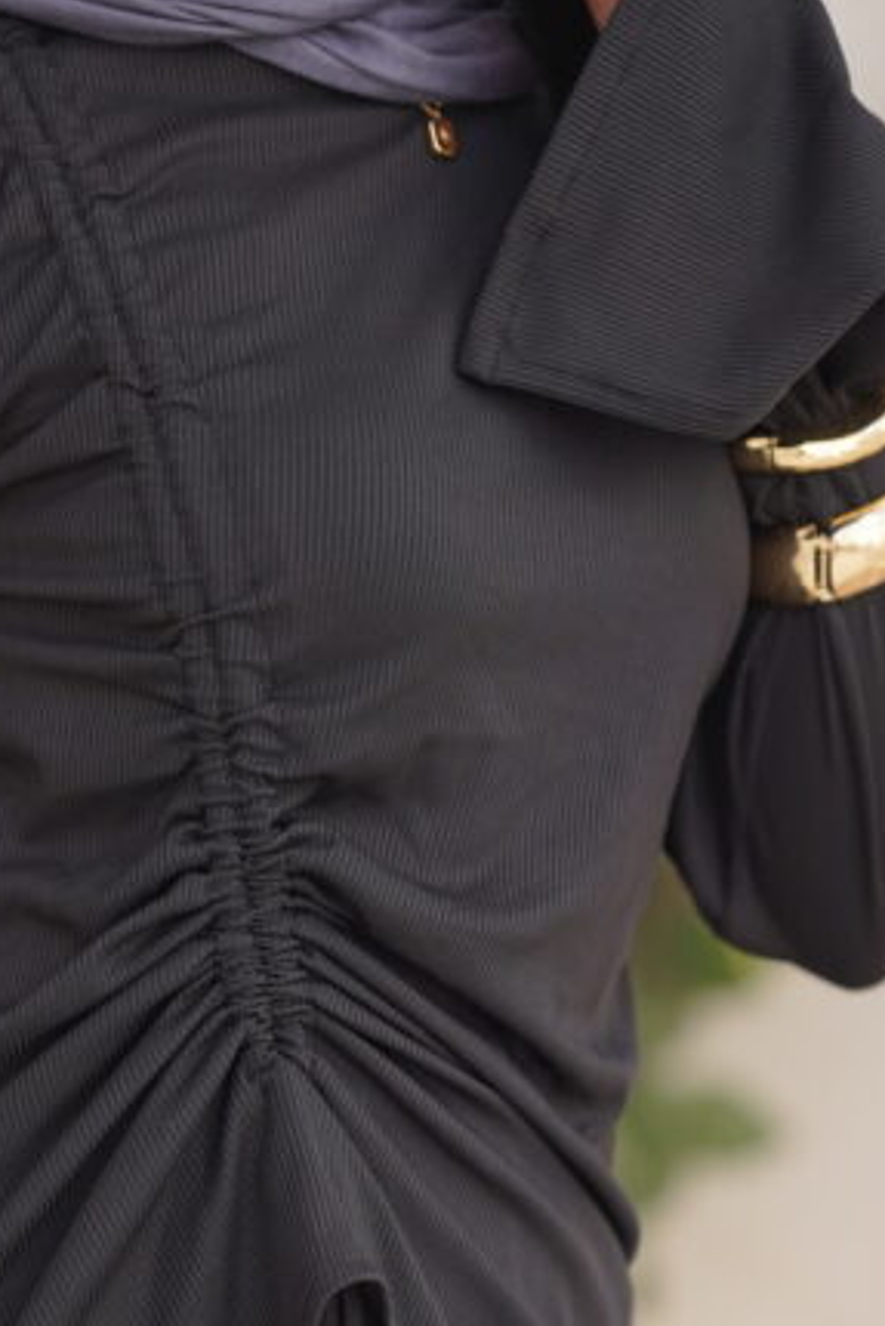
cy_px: 1061
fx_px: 6558
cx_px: 191
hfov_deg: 7.7
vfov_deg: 11.5
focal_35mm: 178
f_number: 2.2
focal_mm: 85
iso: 320
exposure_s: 1/640
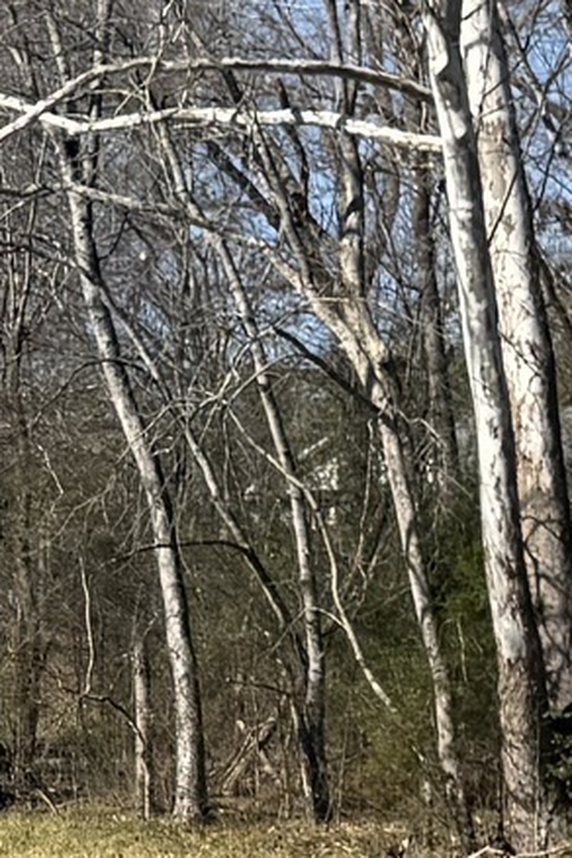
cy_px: 940
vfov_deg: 11.6
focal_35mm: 175
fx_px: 4171
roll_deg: +0.1
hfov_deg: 7.3
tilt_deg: -3.1
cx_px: -858
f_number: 1.78
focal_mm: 6.76
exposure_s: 1/3425
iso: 80
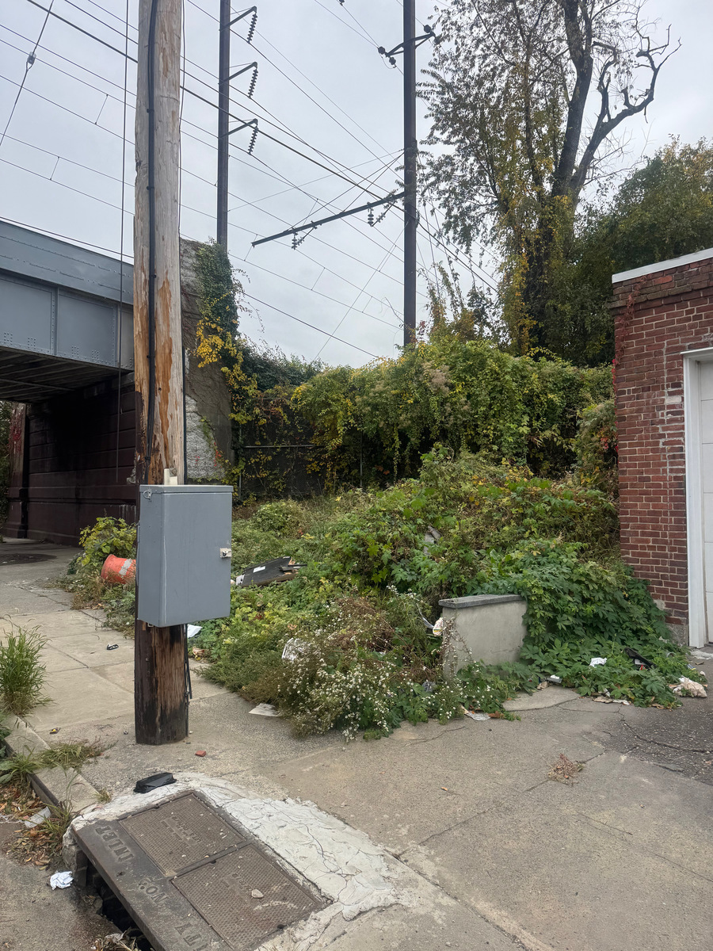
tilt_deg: +1.9
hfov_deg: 56.8
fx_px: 659
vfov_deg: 71.6
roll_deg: -0.7
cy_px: 476
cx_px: 356
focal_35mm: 24
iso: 80
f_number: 1.78
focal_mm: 6.76
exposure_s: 1/1395
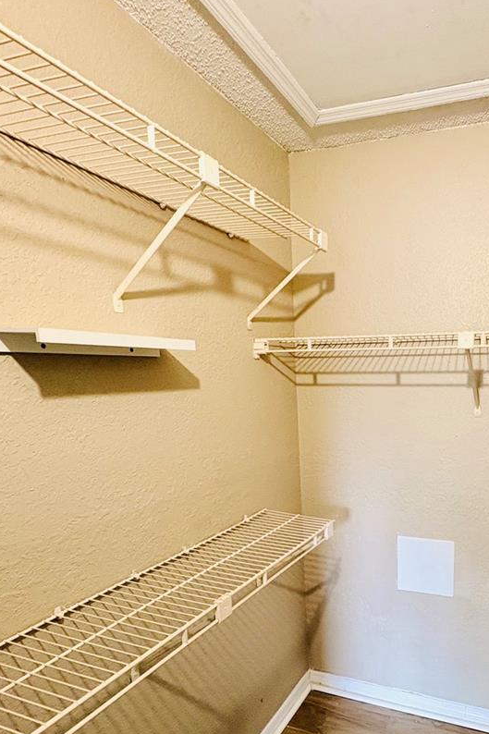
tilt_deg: -11.0
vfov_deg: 77.1
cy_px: 462
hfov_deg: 53.9
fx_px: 448
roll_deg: +1.4
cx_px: 382
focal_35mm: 22
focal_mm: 2.22
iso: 250
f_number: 2.2
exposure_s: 1/60
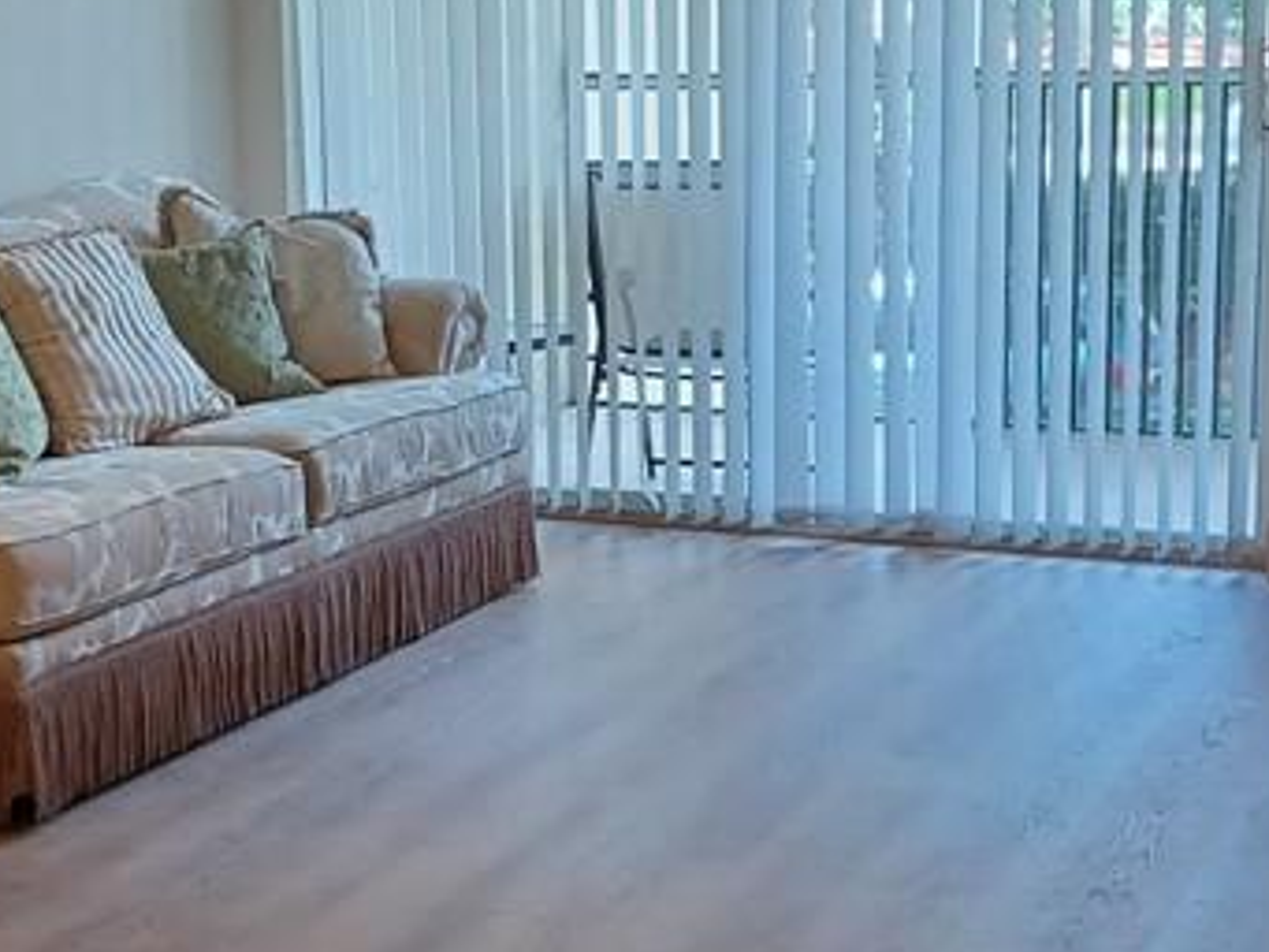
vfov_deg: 19.6
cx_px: 368
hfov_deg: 25.8
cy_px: 454
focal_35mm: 75
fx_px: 2750
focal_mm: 4.6
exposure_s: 1/50
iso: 320
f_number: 1.8
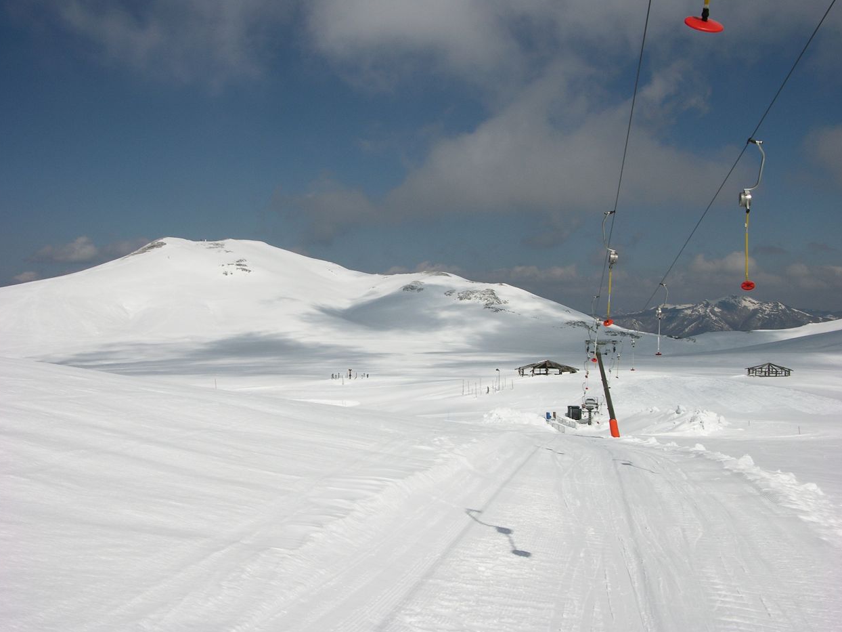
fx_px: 876
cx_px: 412
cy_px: 320
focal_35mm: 36
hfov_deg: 51.4
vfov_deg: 39.7
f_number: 8
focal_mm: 8.9
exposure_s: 1/508
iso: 50
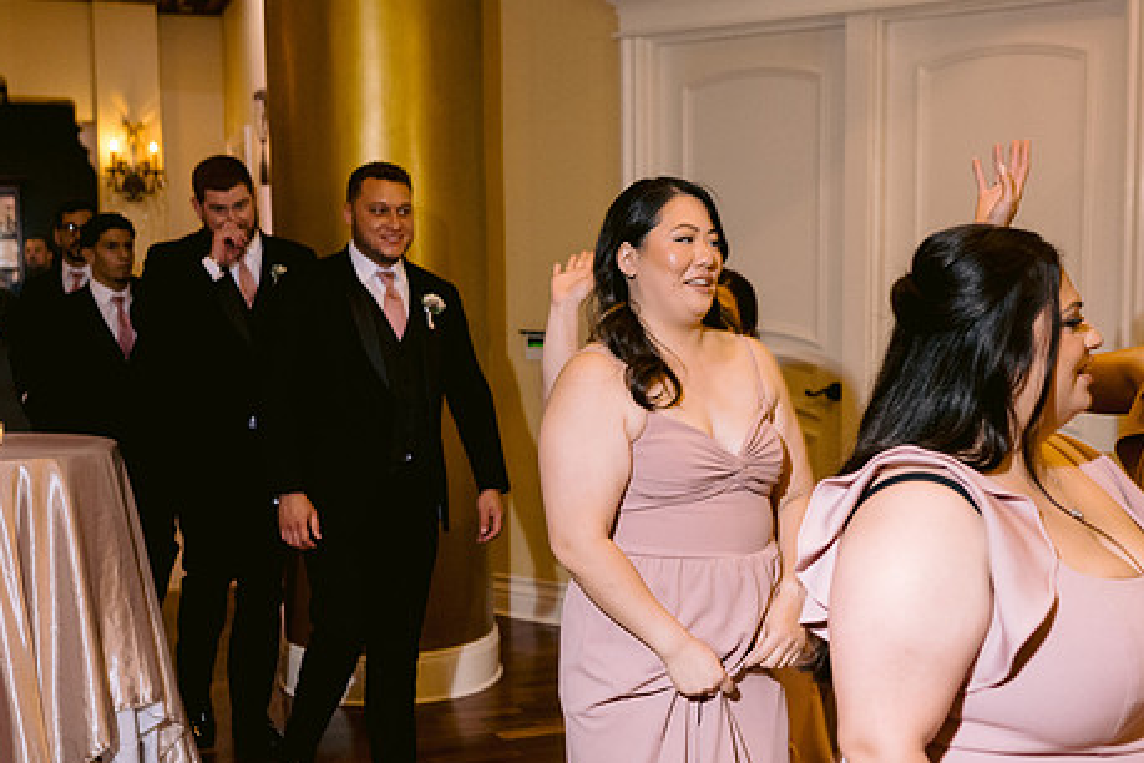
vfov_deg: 27.5
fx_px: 1557
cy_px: 444
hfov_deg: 40.3
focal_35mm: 49
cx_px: 644
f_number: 2.8
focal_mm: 35
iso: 1600
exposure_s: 1/125
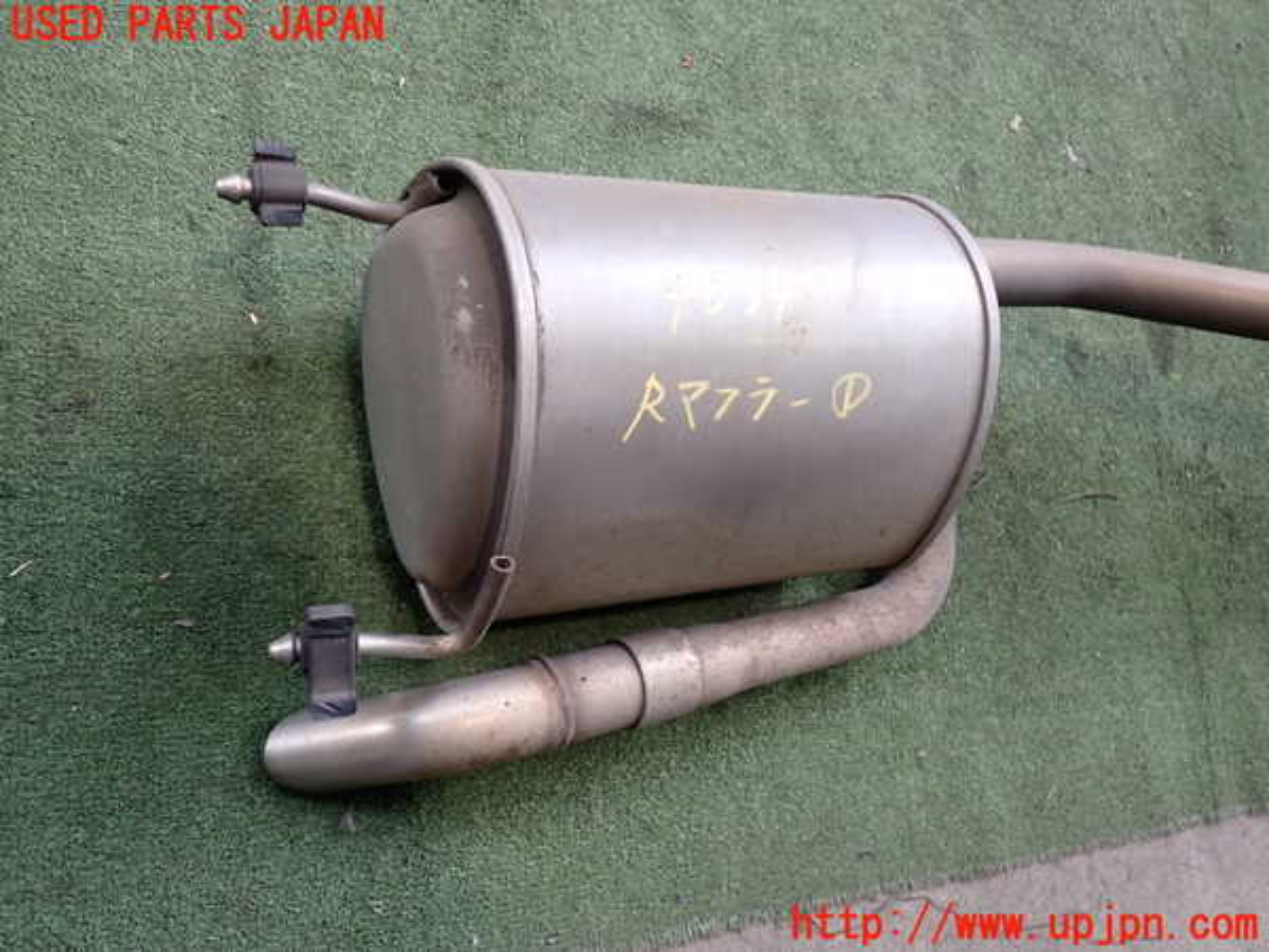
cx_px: 634
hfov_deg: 60.0
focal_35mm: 30
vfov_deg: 46.8
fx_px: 1100
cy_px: 476
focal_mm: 5.4
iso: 200
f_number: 2.3
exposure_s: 1/60
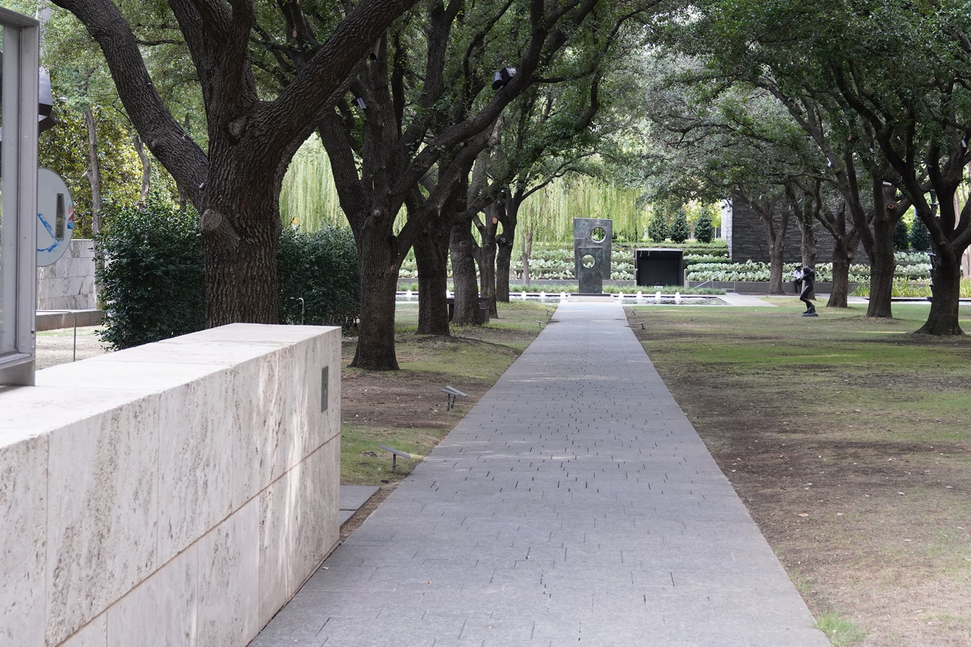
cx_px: 557
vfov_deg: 22.6
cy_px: 262
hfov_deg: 33.3
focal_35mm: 60
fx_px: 1618
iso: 1250
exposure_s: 1/100
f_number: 8
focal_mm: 49
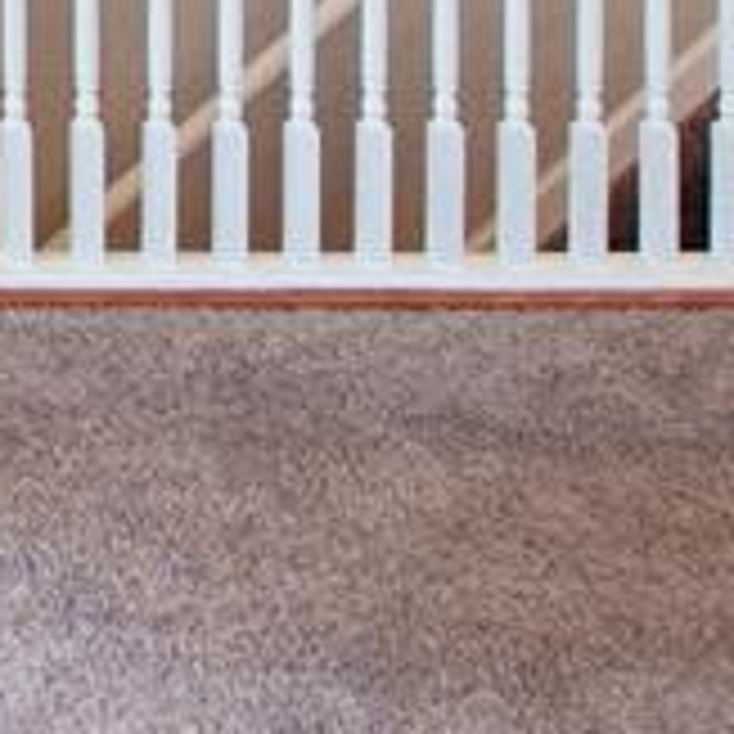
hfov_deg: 16.7
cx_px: -707
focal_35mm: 80
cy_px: -572
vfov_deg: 17.6
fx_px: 1919
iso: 640
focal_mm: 10
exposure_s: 1/100
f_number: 3.5
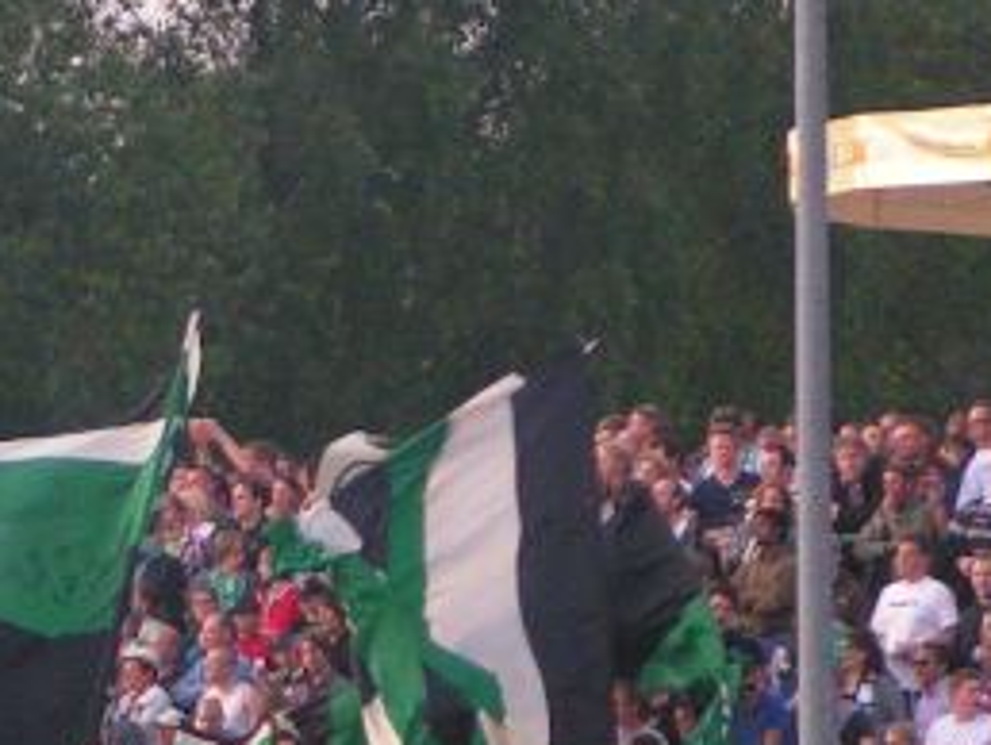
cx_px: -315
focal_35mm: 465
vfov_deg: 3.2
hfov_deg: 4.2
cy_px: 653
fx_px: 13325
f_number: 3.5
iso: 200
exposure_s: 1/125
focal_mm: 22.9
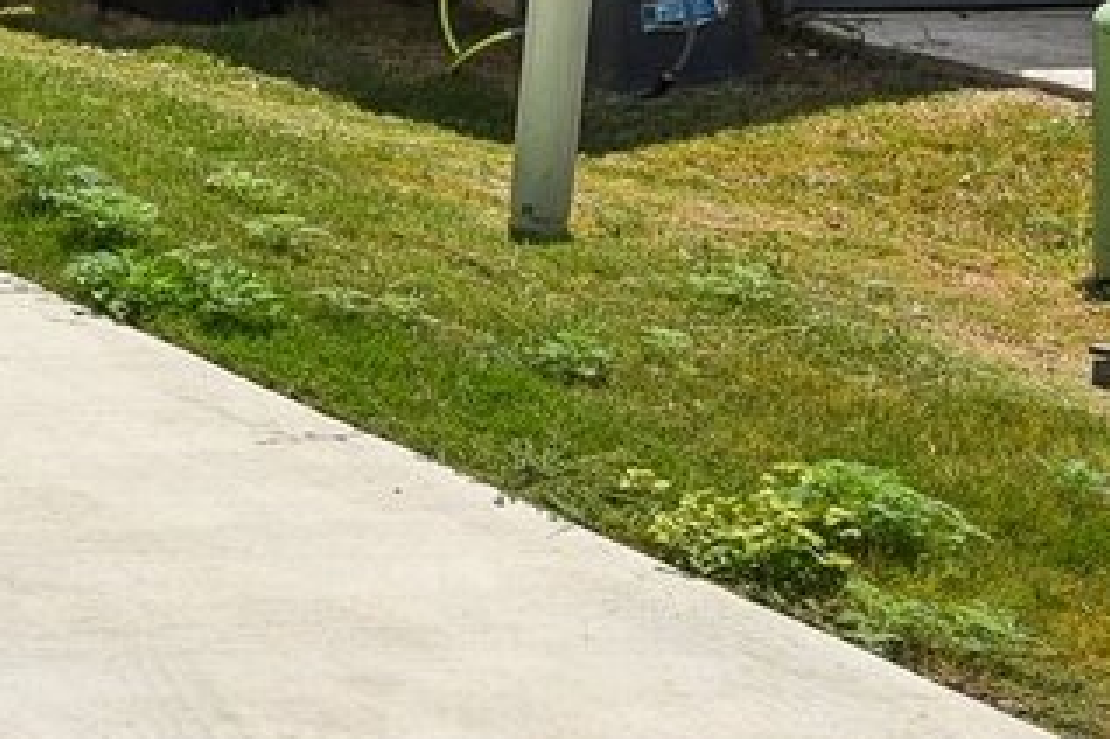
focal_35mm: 92
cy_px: -904
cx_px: -1604
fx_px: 2835
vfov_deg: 12.4
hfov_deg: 14.3
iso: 400
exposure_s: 1/1000
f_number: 8
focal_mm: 18
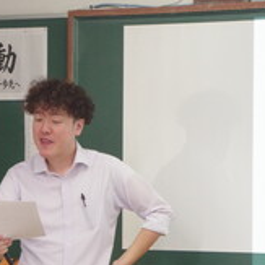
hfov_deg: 6.2
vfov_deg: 6.2
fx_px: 2434
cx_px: 133
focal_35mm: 281
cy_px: 231
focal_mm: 80
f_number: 8
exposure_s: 1/160
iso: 3200
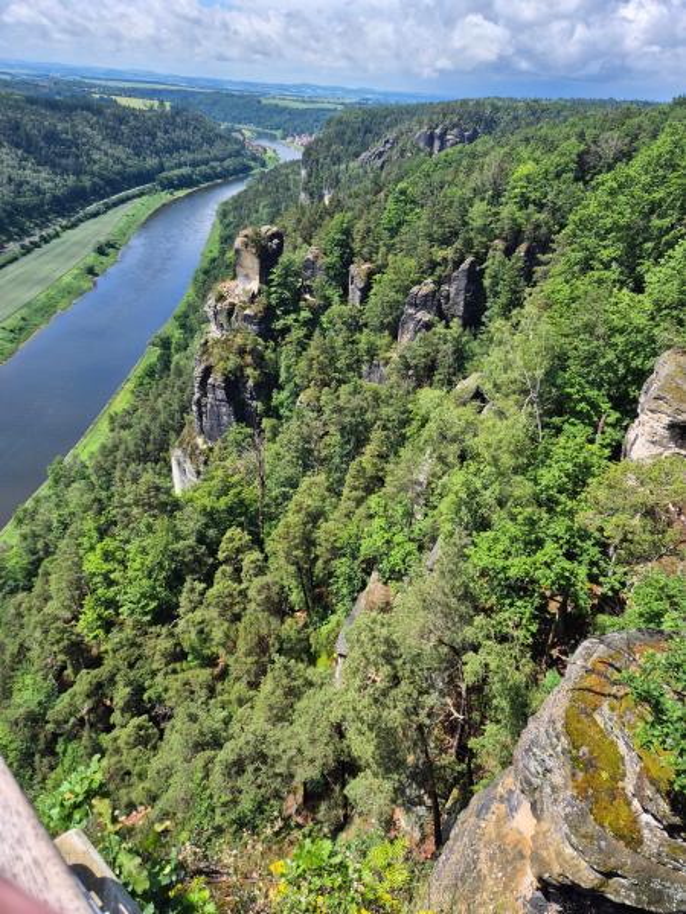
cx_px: 343
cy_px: 457
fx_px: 608
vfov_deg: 73.9
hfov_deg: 58.9
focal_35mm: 23
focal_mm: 5.4
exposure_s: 1/1224
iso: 25
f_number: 1.8
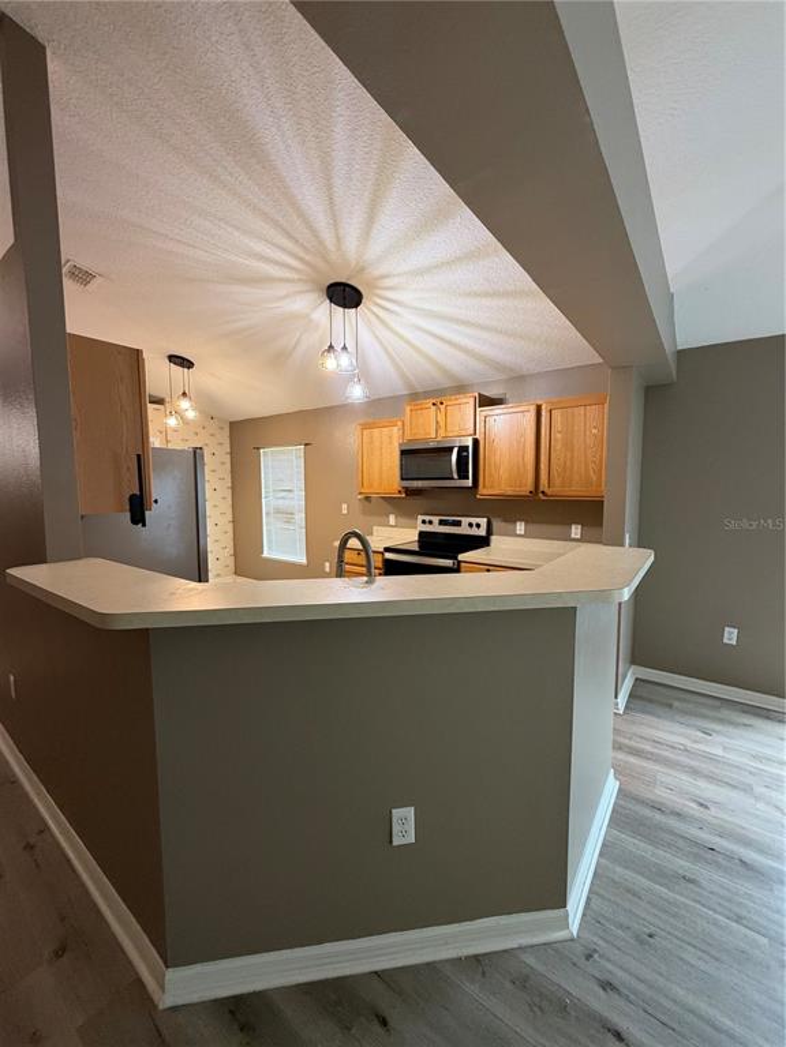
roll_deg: +0.0
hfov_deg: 85.7
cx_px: 393
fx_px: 424
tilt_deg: -4.9
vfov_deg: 102.1
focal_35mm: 14
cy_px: 524
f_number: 2.2
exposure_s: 1/60
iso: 320
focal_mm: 2.22
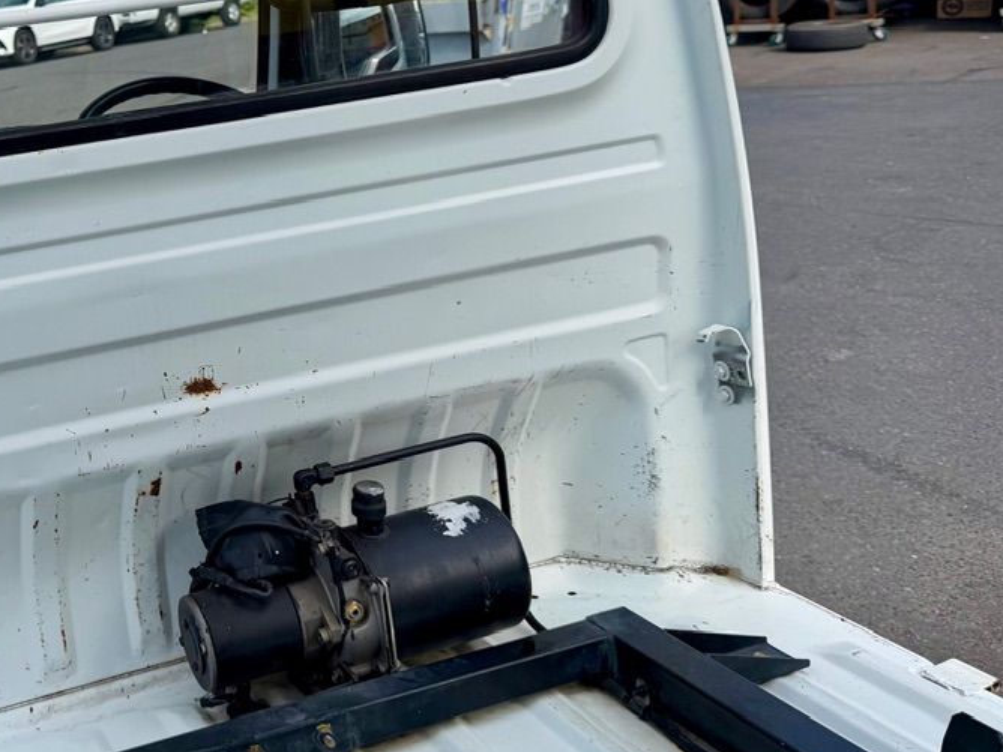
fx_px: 1333
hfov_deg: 38.7
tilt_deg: -10.0
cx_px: 126
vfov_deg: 31.2
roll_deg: +6.9
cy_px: 239
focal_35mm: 46
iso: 80
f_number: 1.78
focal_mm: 6.76
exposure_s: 1/4167
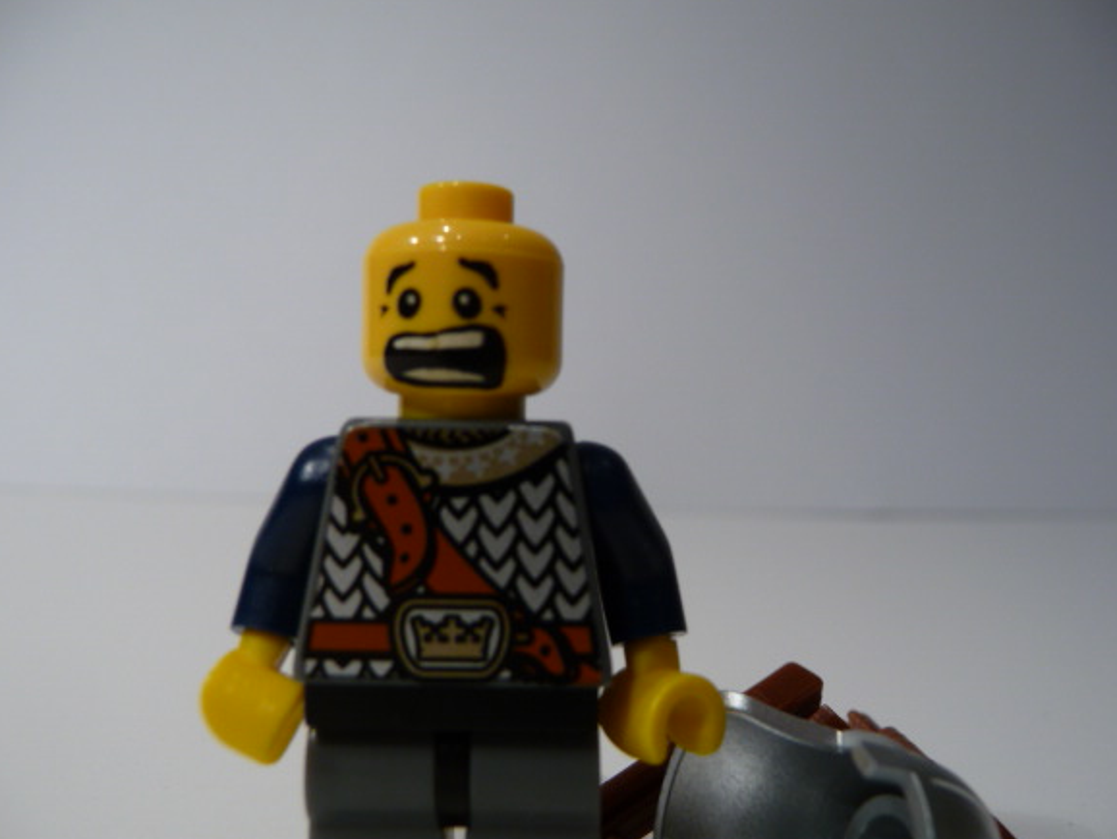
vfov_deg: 45.4
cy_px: 450
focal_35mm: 31
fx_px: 1001
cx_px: 566
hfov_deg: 58.3
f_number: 3.3
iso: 100
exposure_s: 1/30
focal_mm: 4.7
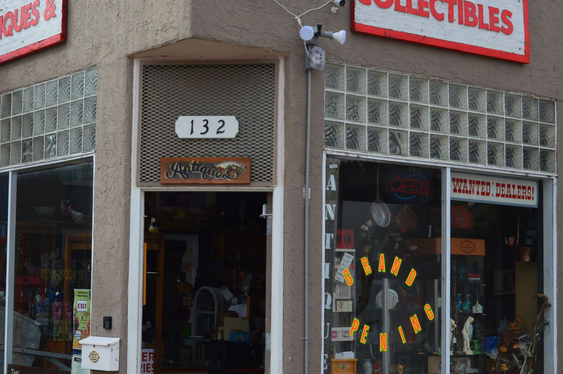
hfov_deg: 26.8
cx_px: 254
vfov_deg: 18.0
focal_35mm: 76
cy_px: 189
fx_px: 1183
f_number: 11
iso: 400
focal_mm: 35
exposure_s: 1/400
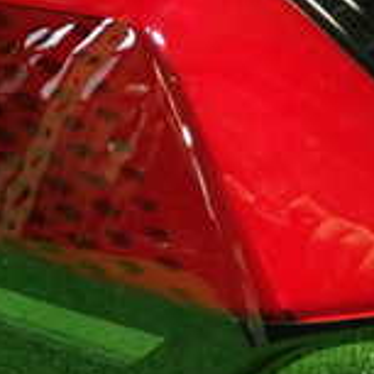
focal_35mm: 104
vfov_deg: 16.7
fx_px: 1271
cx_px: 291
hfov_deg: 16.6
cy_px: 134
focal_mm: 5.4
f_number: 2.3
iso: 400
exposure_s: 1/30
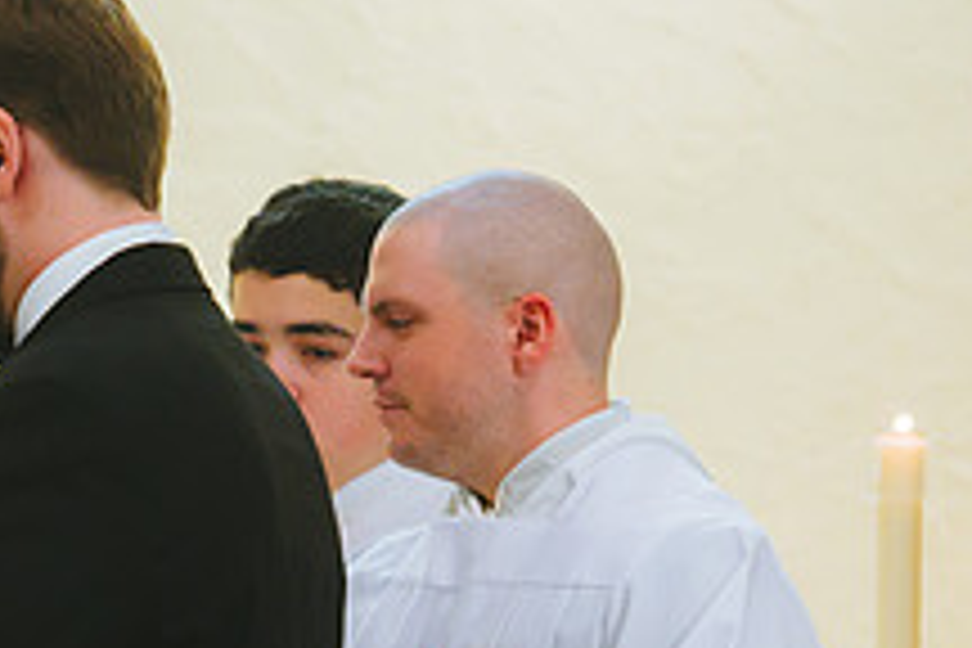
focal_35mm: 389
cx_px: -297
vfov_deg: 3.5
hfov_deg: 5.3
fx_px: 10502
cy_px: 648
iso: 2500
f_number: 2.8
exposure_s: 1/160
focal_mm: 145
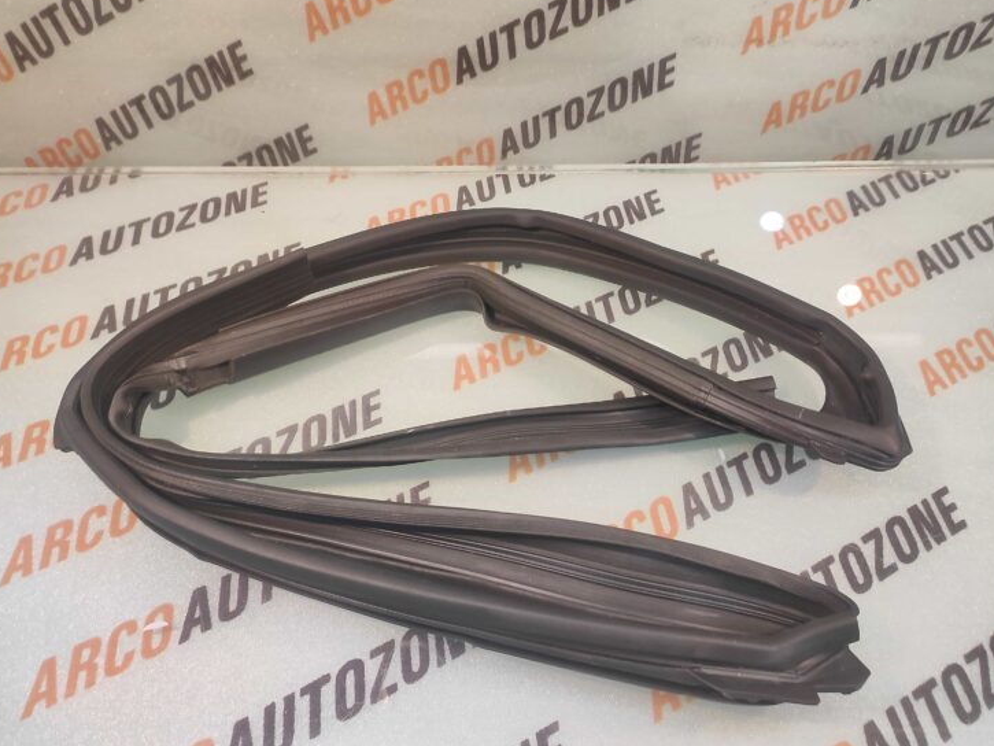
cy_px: 374
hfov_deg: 87.7
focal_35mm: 18
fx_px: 517
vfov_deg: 71.6
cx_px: 506
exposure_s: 1/33
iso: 209
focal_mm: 4.74
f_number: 1.79
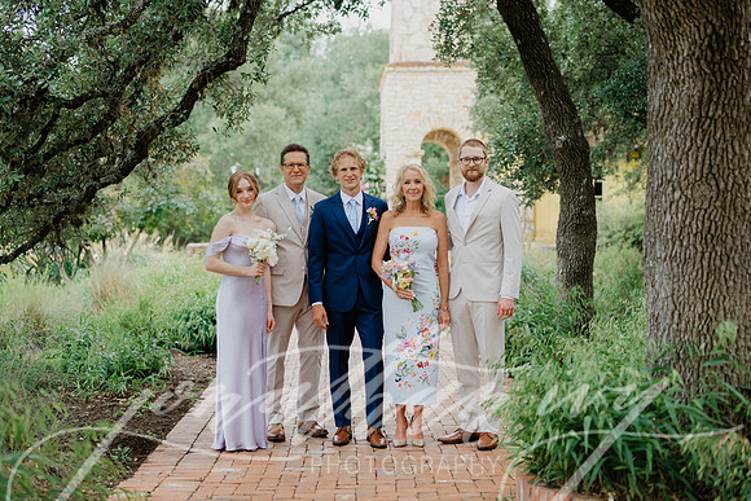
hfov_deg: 37.9
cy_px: 239
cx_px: 358
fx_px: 1093
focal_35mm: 52
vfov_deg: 25.8
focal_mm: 50
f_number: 2.2
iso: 160
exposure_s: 1/640
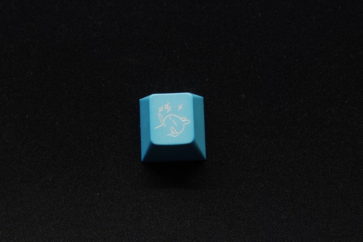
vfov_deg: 12.9
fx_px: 1069
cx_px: 177
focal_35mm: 106
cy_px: 123
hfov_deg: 19.3
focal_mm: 66
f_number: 11
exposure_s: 1.3
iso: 100
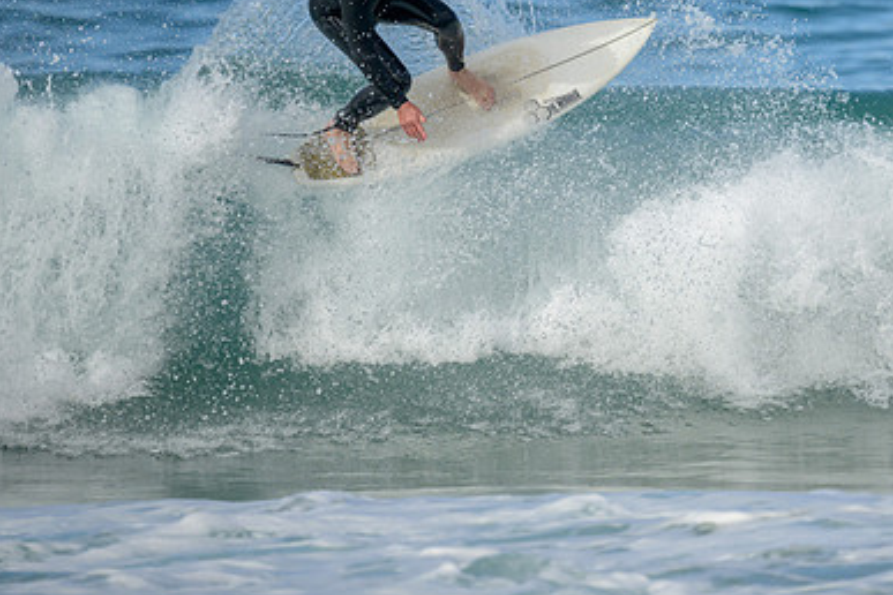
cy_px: 170
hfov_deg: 1.7
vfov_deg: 1.1
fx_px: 29740
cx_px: 628
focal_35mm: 1199
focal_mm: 800
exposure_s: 1/2500
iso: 500
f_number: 6.3
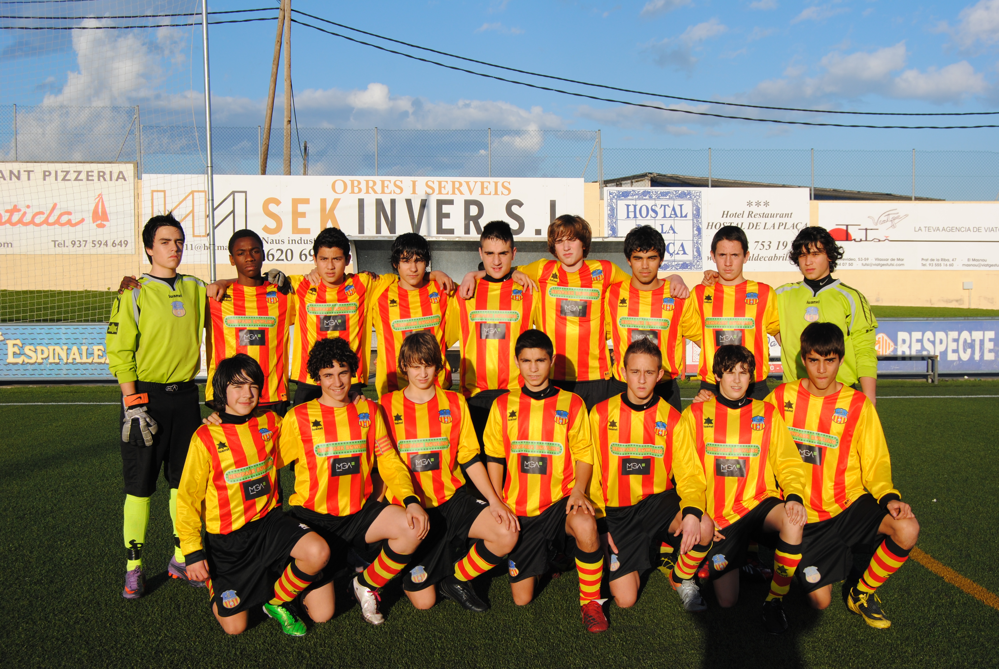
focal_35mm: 46
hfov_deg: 42.3
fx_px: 1292
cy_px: 334
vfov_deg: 29.0
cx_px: 500
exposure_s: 1/320
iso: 100
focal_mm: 31
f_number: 9
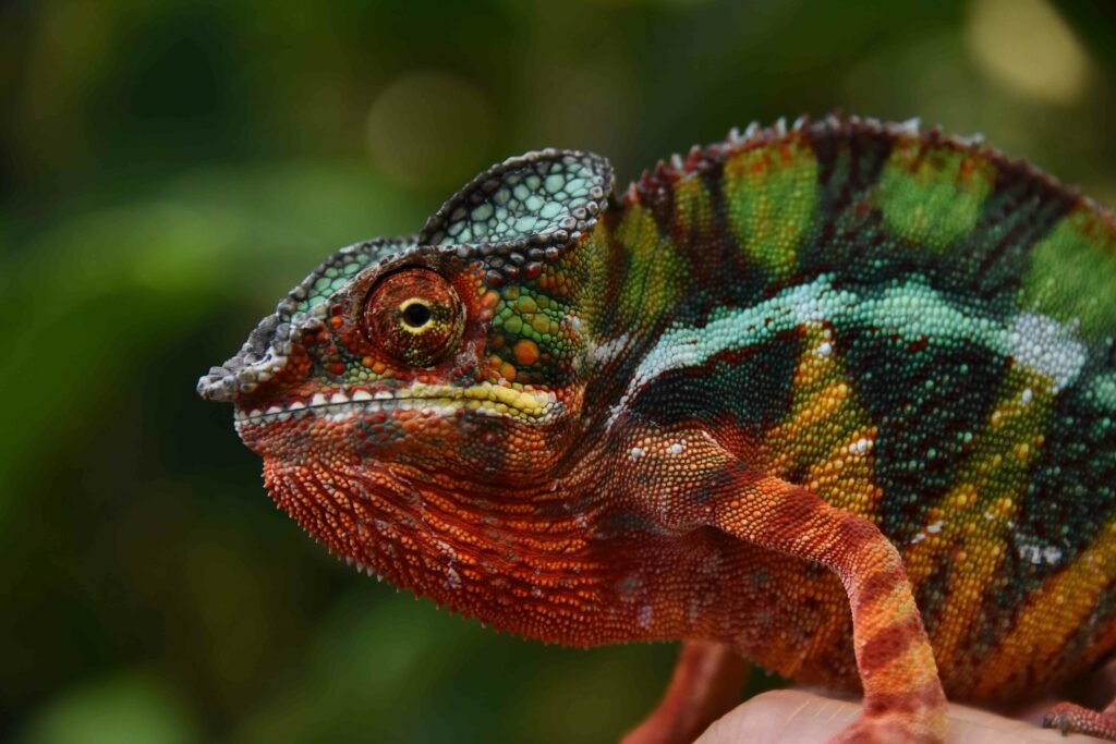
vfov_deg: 10.2
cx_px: 558
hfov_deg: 15.2
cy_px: 372
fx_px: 4185
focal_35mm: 135
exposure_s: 1/320
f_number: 5.6
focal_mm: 135
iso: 3200
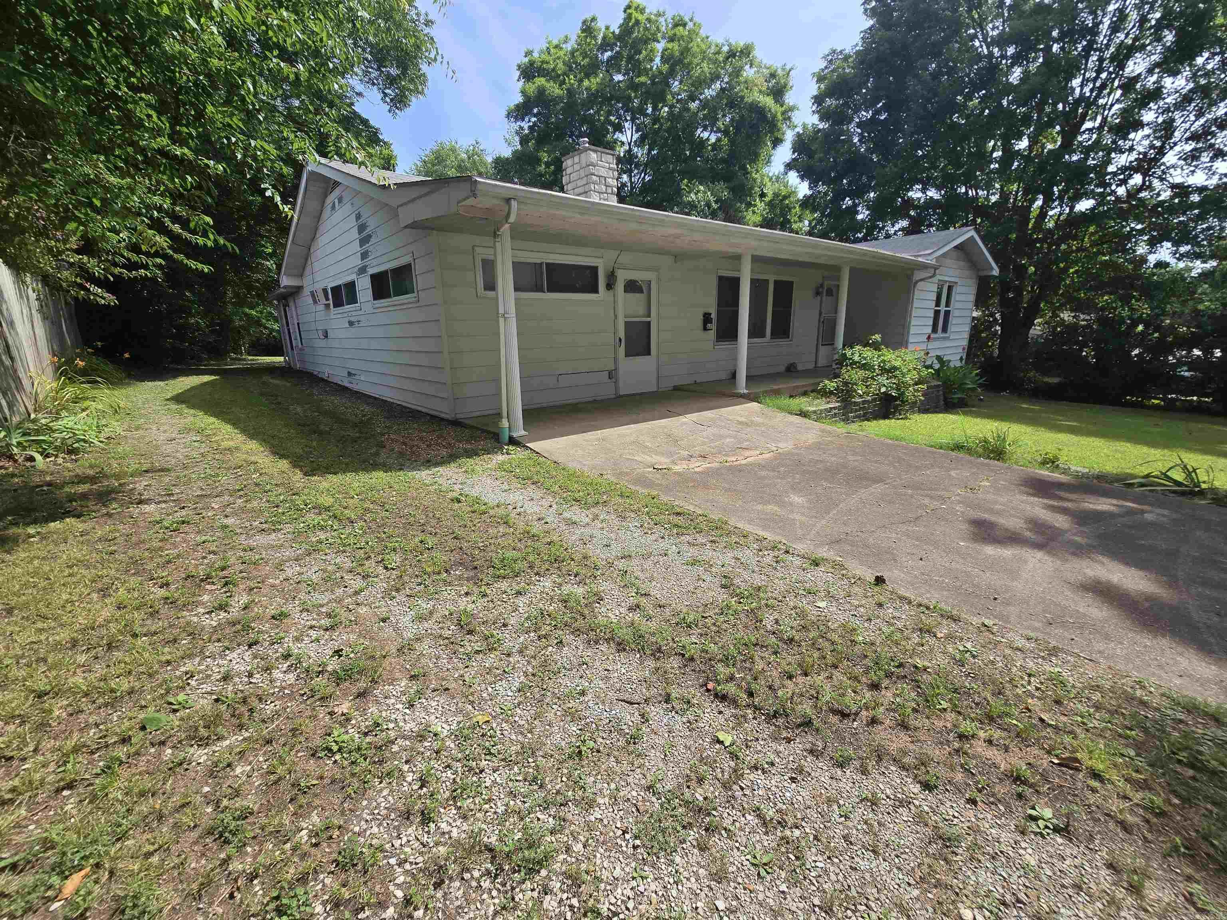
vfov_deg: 89.9
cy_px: 460
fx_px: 461
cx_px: 614
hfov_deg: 106.2
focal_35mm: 13
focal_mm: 2.2
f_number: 2.2
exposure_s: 1/1276
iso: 50
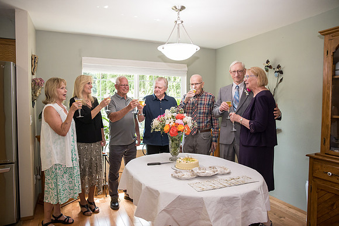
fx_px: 226
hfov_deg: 73.7
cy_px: 113
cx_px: 170
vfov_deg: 53.2
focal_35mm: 24
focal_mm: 24
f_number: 4
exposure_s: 1/320
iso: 2500
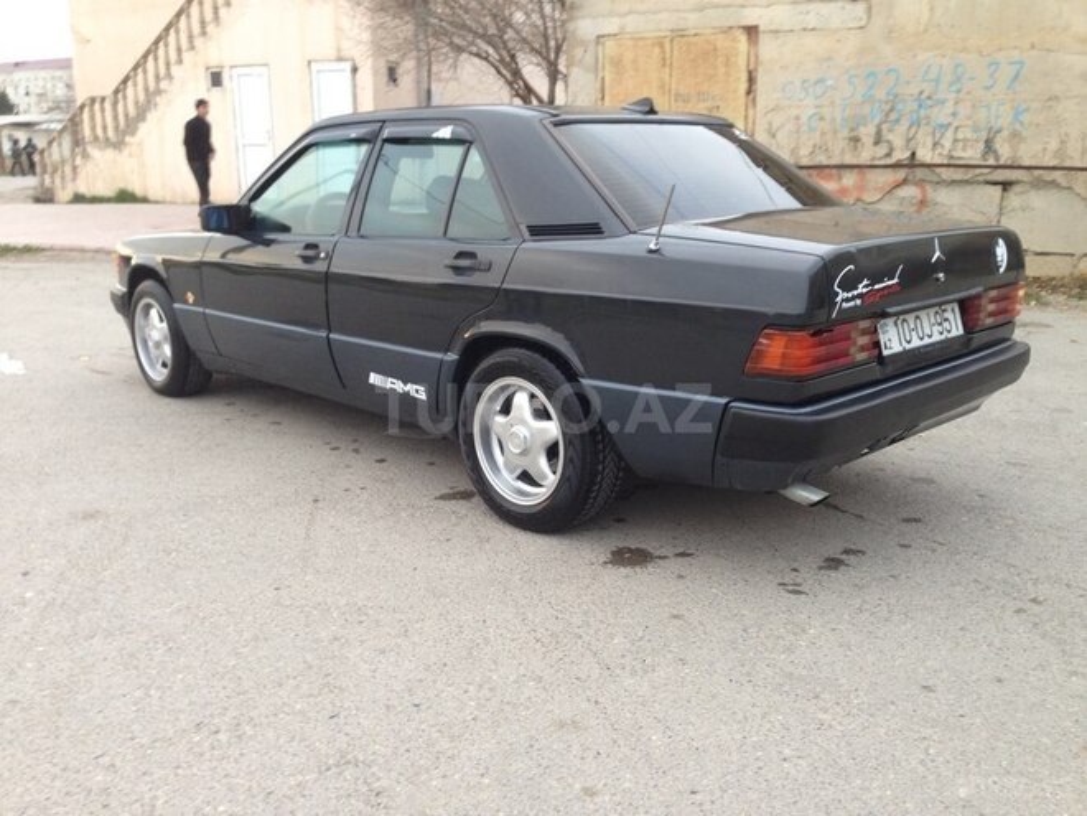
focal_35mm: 33
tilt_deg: -11.4
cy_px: 408
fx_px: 1036
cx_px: 544
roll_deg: -0.2
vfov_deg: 42.9
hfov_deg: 55.4
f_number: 2.4
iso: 64
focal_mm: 4.12
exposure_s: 1/20
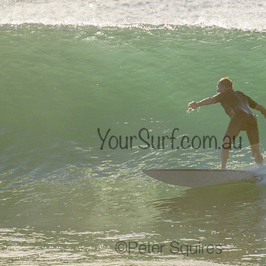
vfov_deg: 1.3
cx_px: 222
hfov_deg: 1.3
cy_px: 110
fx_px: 12180
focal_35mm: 1401
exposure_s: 1/2000
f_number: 11
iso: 720
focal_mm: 800
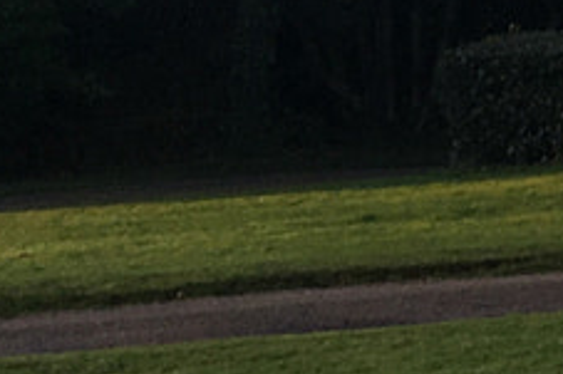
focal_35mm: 213
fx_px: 3329
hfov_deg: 8.8
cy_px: -171
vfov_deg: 6.4
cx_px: 1314
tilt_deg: +3.0
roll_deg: +0.4
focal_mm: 4.15
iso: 25
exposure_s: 1/129
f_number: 2.2
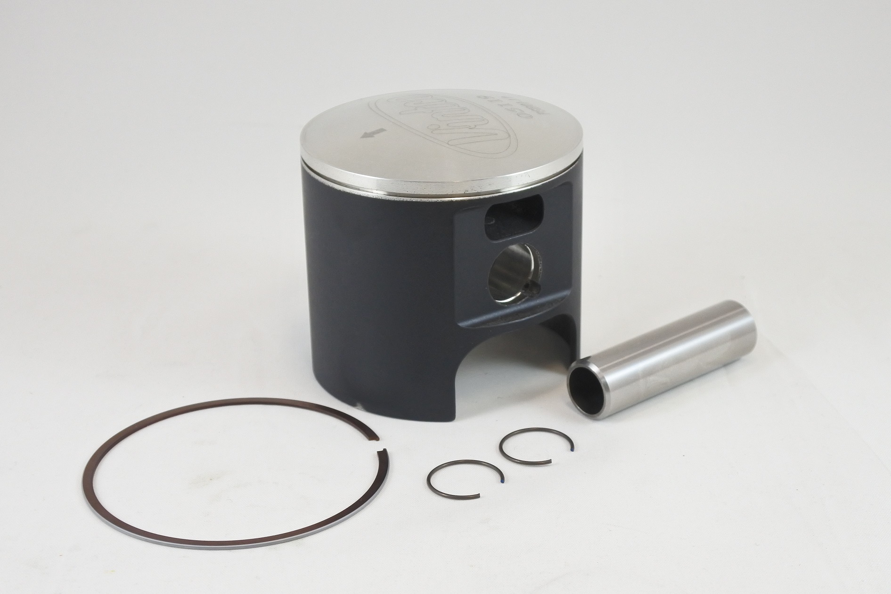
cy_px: 297
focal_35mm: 49
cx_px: 446
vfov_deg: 27.5
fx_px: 1212
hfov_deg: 40.4
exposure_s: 1/125
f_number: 4.5
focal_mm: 18.4
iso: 500
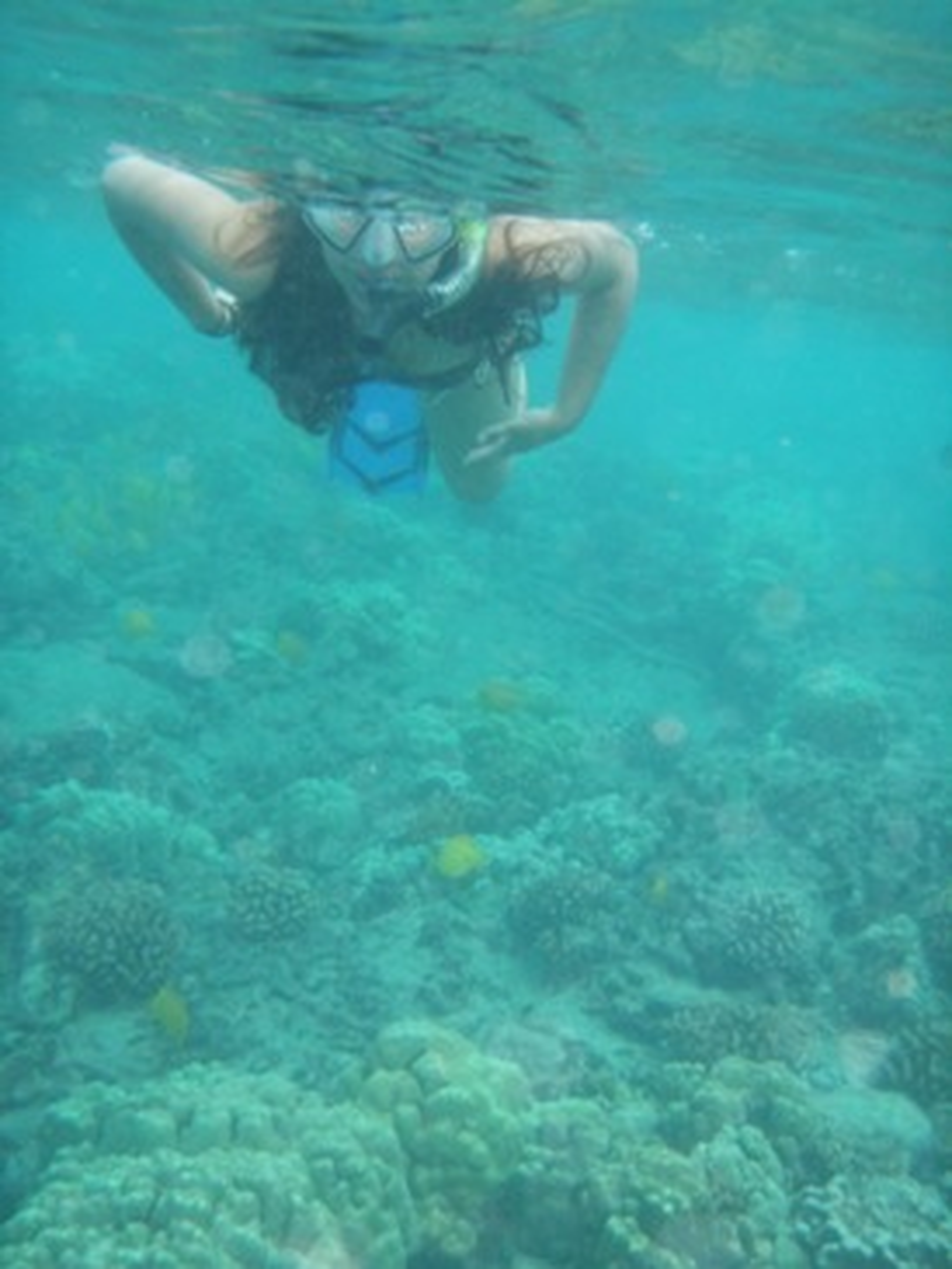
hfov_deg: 37.7
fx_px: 1393
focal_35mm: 38
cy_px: 634
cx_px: 476
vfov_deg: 49.0
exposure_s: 1/250
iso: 250
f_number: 3.5
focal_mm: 6.7
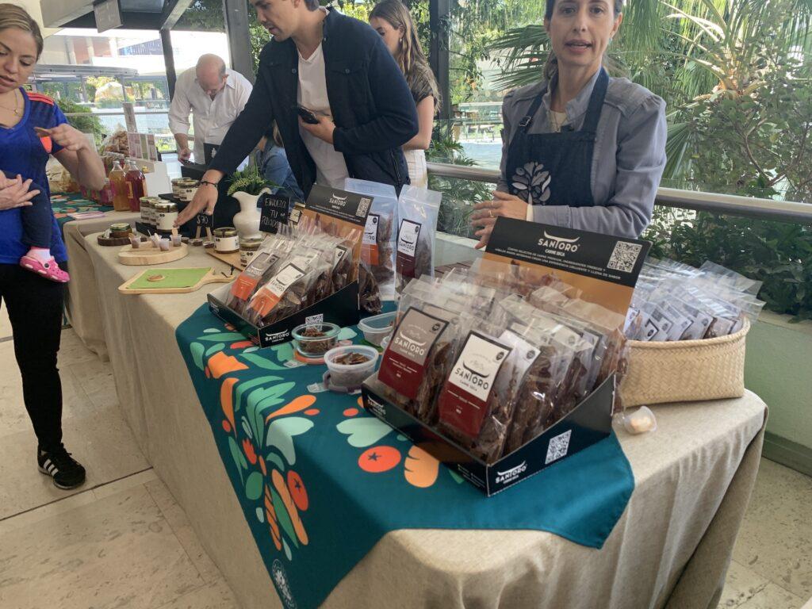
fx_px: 610
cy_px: 304
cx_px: 406
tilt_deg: -19.8
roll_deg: +0.7
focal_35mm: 26
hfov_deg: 67.3
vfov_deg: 53.1
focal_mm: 4.25
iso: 64
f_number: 1.8
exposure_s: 1/121
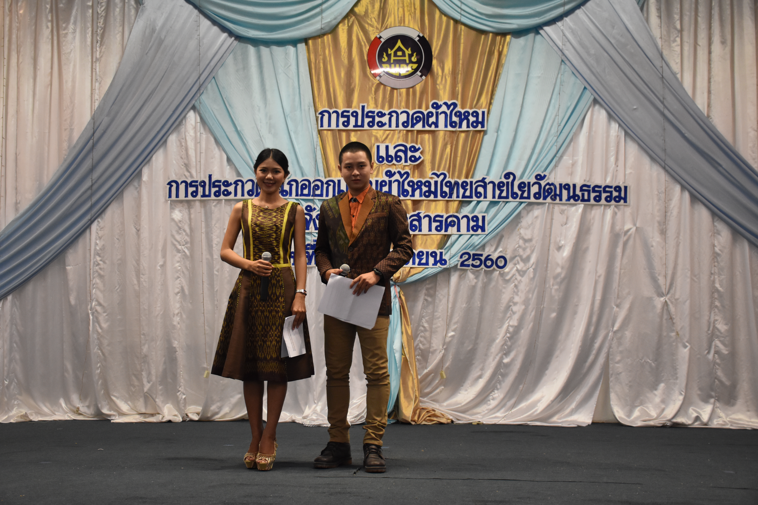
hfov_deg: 47.9
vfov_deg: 33.0
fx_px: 853
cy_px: 252
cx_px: 379
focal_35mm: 40
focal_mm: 27
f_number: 4
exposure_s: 1/60
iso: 1600
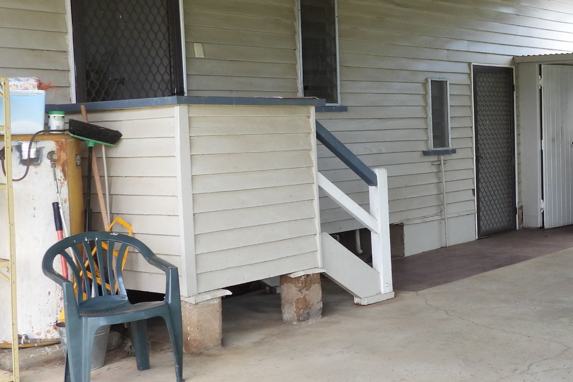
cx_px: 579
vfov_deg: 26.0
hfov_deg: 34.6
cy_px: 174
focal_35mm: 52
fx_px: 828
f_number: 2.8
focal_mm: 4.3
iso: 100
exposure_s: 1/250
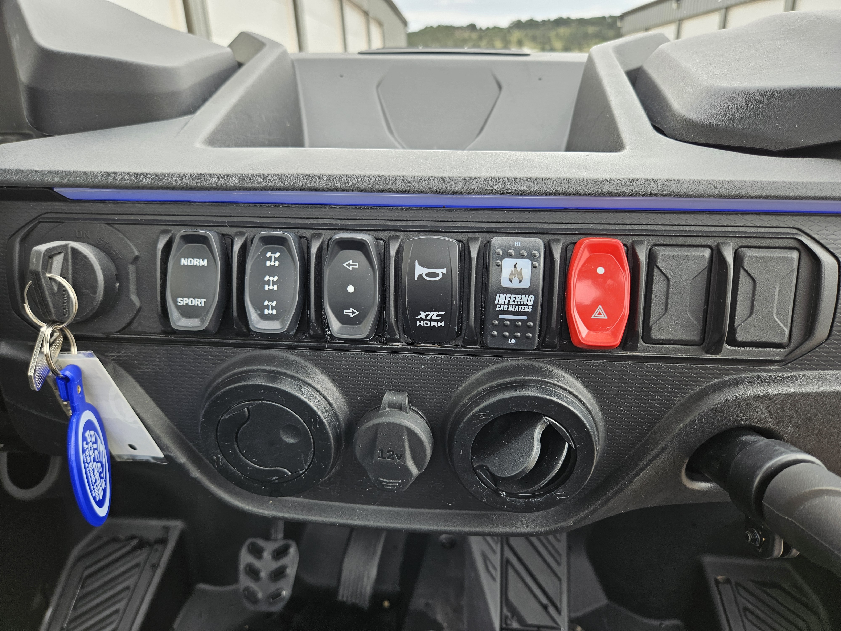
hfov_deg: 73.9
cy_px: 316
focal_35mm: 23
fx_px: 559
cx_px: 420
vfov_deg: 58.9
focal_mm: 5.4
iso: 32
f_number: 1.8
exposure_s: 1/180
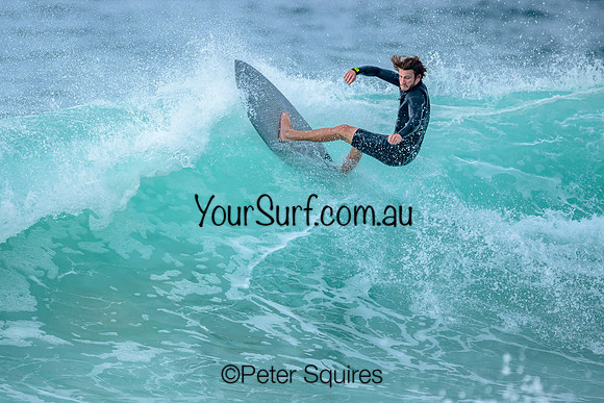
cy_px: 222
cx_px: 240
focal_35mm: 1094
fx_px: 18364
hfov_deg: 1.9
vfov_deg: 1.3
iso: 360
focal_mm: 800
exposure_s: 1/2000
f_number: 6.3
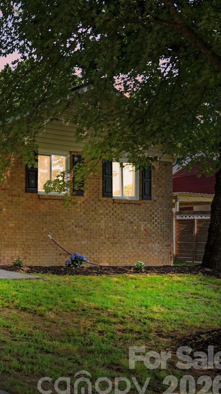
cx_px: -99
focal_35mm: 53
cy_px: 189
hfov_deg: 19.9
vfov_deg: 39.2
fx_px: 552
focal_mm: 20
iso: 100
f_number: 5.6
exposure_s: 1/80
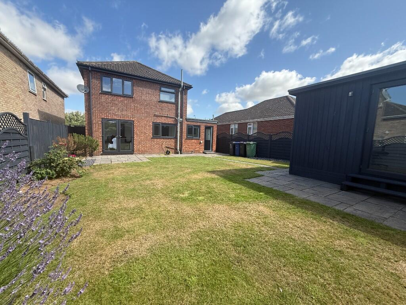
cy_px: 152
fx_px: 164
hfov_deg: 102.1
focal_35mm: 14
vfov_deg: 85.7
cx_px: 203
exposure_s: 1/985
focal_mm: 2.22
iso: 64
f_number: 2.2
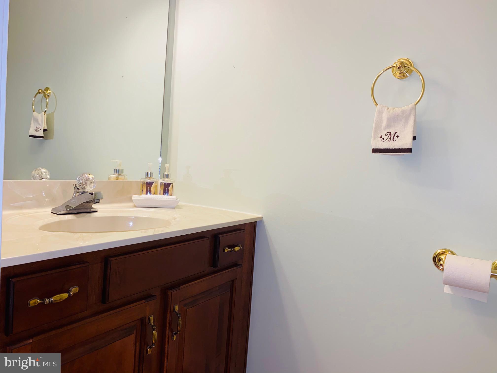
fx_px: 373
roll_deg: -3.7
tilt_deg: -3.6
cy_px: 186
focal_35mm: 26
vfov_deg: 53.1
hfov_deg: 67.3
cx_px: 248
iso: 32
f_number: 1.8
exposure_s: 1/28
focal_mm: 4.25
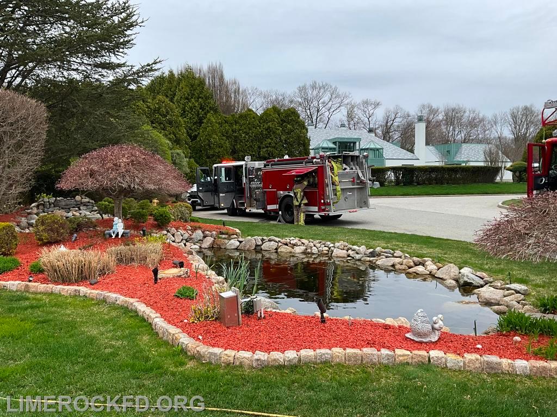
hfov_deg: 61.7
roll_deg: +0.1
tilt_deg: -2.5
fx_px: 467
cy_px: 208
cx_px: 278
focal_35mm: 29
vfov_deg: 48.2
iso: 25
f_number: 1.8
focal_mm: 3
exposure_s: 1/606
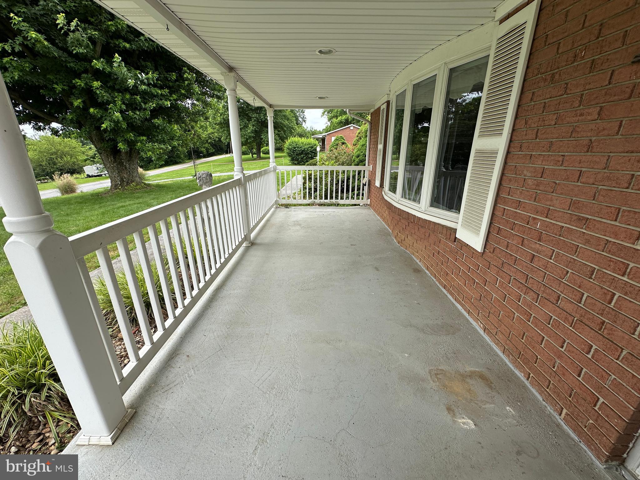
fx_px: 259
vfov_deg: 85.7
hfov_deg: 102.1
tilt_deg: -18.7
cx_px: 320
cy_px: 240
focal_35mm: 14
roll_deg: +0.2
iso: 40
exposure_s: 1/548
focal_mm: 2.22
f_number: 2.2
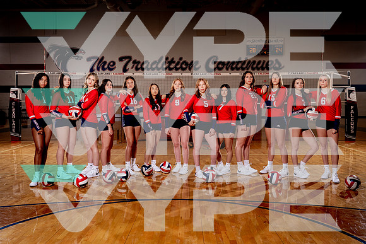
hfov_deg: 57.8
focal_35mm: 33
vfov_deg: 40.4
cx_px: 183
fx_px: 332
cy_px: 122
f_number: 8
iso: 320
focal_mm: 32
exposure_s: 1/250
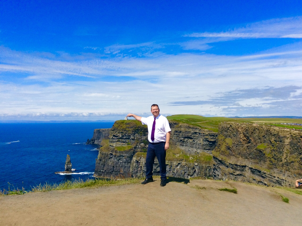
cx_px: 151
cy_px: 113
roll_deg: +2.3
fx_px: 279
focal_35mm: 32
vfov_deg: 44.1
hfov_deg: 56.9
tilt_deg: -1.2
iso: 32
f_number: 2.4
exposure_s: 1/2288
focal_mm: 3.3
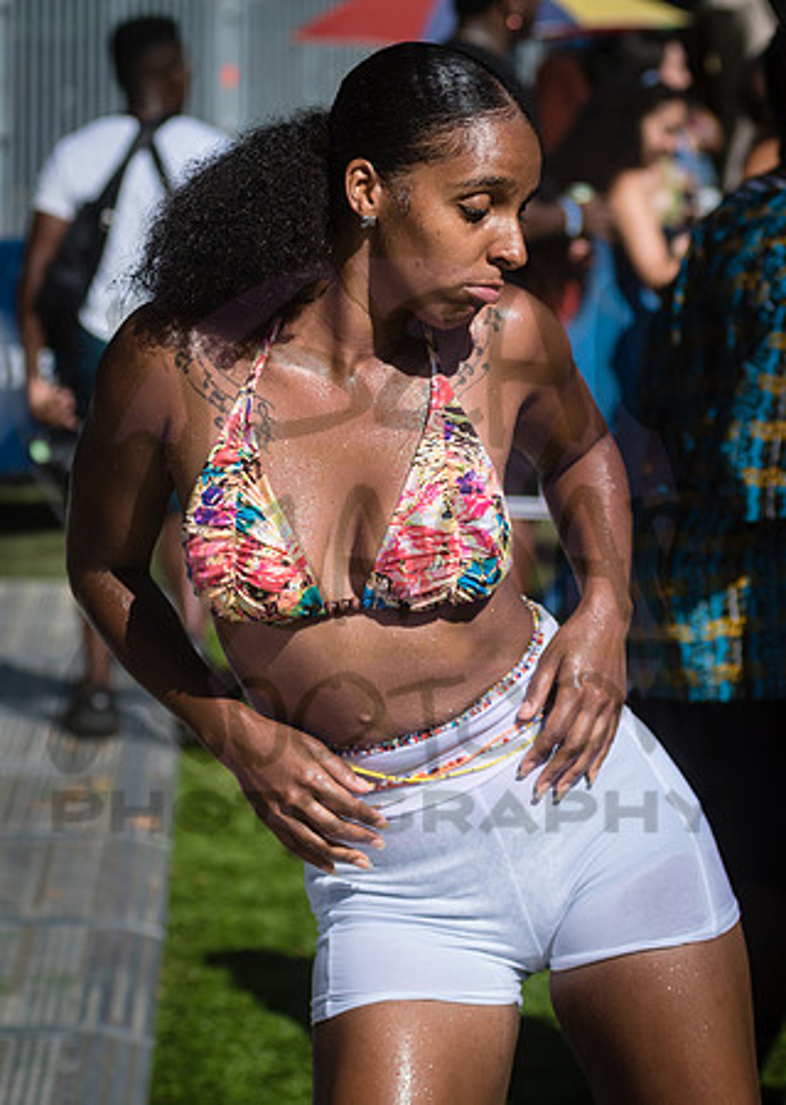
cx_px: 504
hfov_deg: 10.6
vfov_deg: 14.9
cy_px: 472
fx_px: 4218
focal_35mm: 135
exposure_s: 1/4000
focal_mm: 80
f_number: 3.5
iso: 250
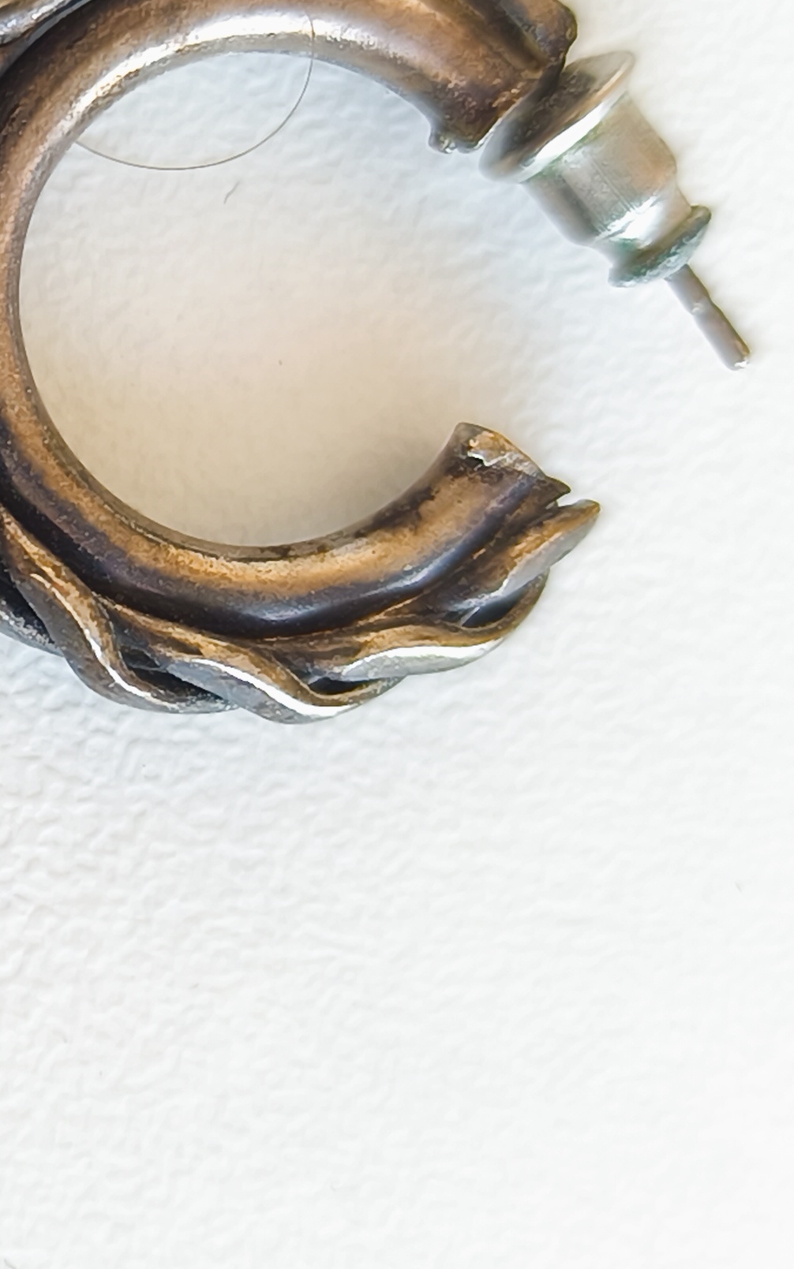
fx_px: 2977
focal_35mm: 86
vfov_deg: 24.1
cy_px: 555
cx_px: -290
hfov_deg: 14.4
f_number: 1.65
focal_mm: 6.14
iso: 50
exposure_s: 1/10
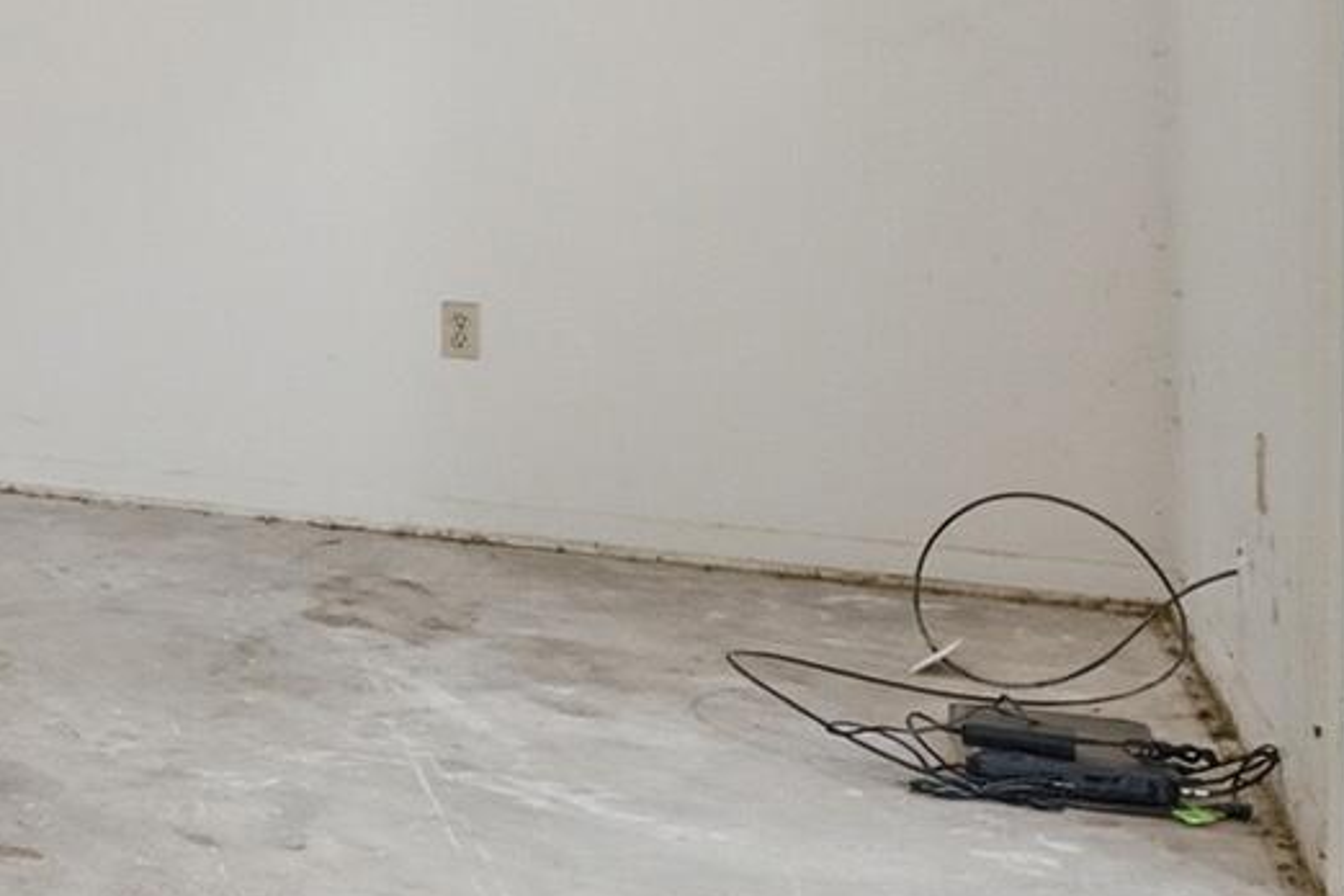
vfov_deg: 19.5
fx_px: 2501
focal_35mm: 67
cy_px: -58
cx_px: -863
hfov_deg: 22.4
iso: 400
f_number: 8
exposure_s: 1/50
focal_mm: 14
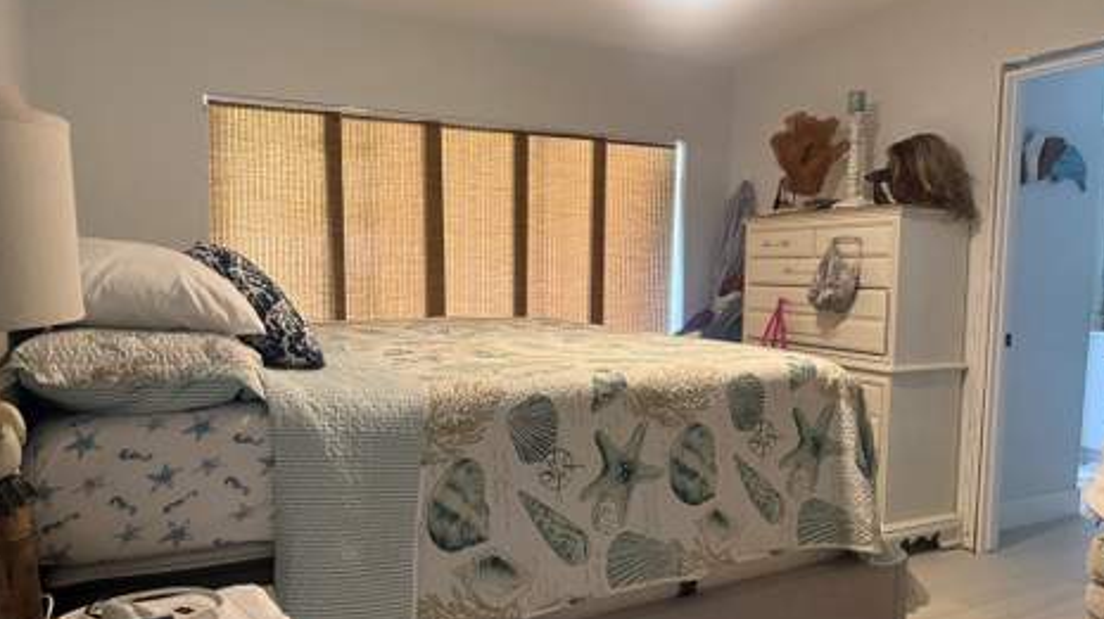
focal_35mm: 27
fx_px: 790
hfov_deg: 69.9
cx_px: 551
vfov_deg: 42.8
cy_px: 323
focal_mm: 6.76
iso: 800
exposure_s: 1/60
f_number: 1.78
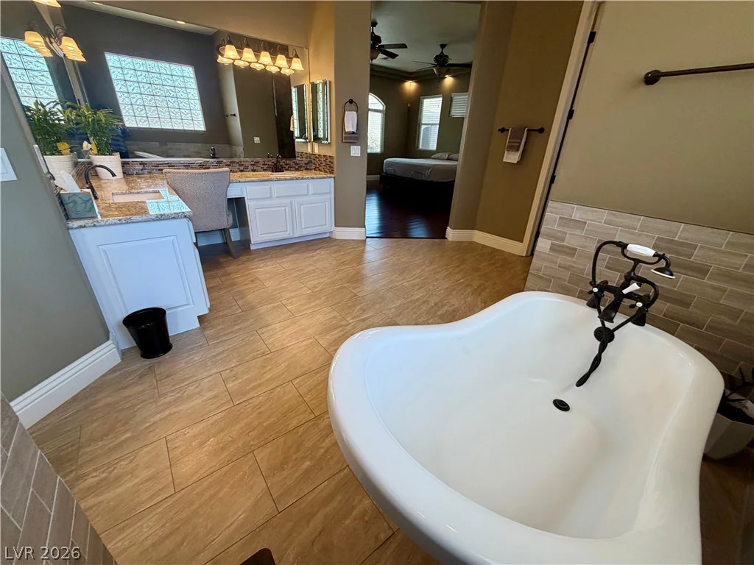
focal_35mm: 14
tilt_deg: -25.0
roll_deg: -2.7
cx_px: 377
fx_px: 305
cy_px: 282
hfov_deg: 102.1
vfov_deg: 85.7
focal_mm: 2.22
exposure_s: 1/120
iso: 80
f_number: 2.2
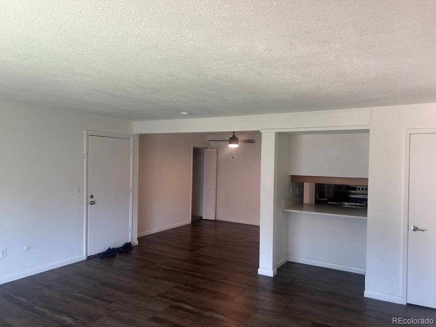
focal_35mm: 26
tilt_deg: -1.1
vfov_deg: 53.1
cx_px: 218
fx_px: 327
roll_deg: -0.7
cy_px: 164
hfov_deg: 67.3
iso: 100
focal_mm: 5.7
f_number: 1.5
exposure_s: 1/120
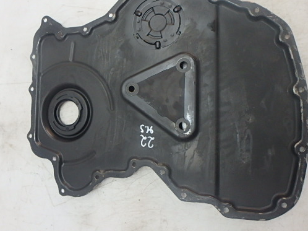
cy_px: 111
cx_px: 155
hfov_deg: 65.3
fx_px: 240
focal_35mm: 27
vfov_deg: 51.3
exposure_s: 1/30
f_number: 3.5
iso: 250
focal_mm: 3.7
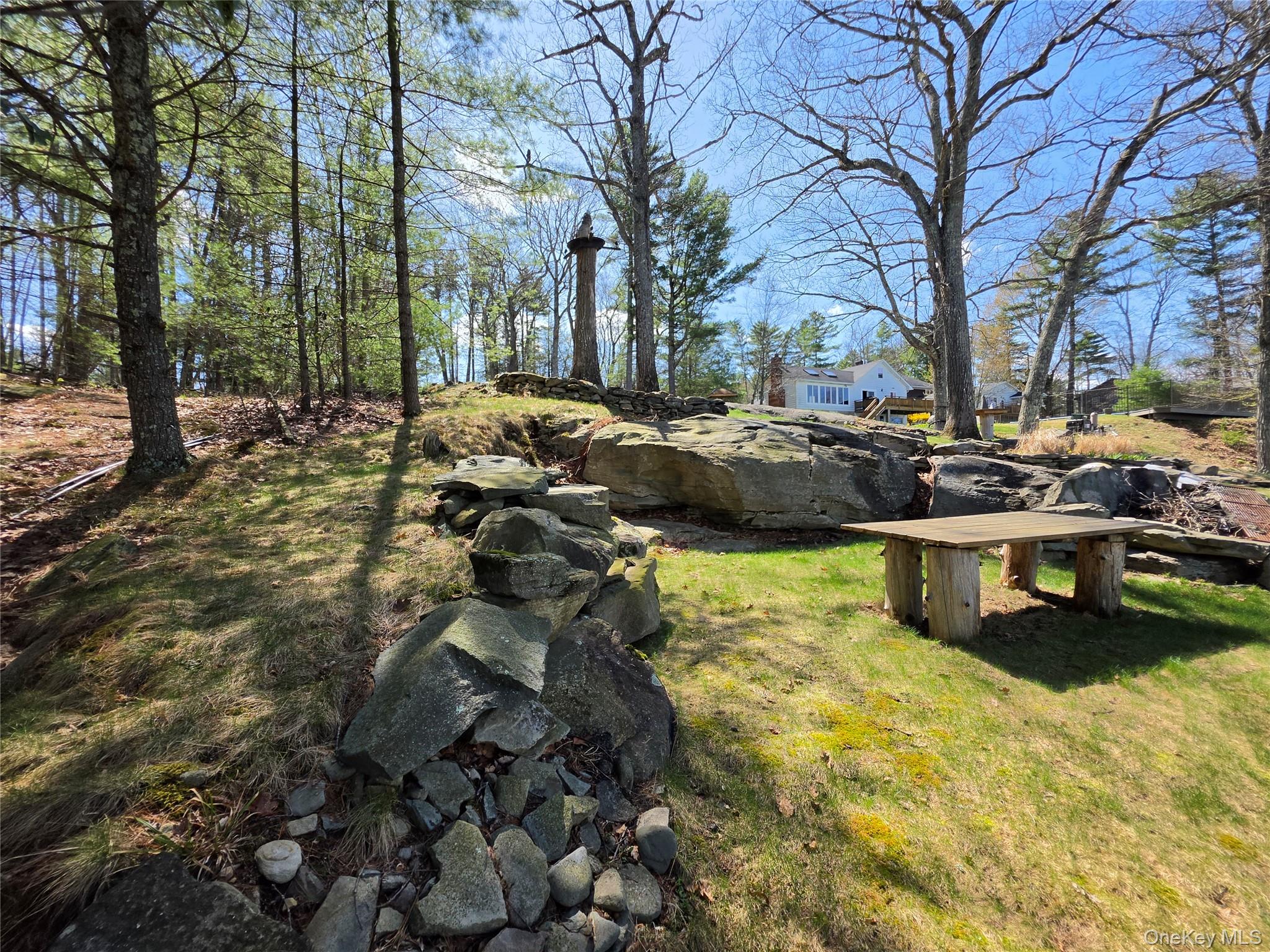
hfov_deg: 106.2
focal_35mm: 13
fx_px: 477
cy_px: 476
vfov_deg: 89.9
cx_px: 635
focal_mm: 2.2
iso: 32
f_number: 1.9
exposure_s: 1/871
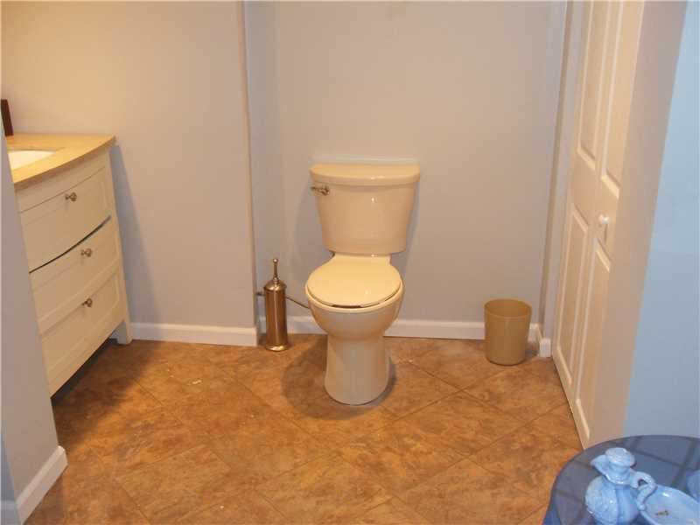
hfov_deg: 52.6
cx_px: 350
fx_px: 708
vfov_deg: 40.7
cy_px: 262
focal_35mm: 35
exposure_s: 1/45
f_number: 3.5
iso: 320
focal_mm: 6.3
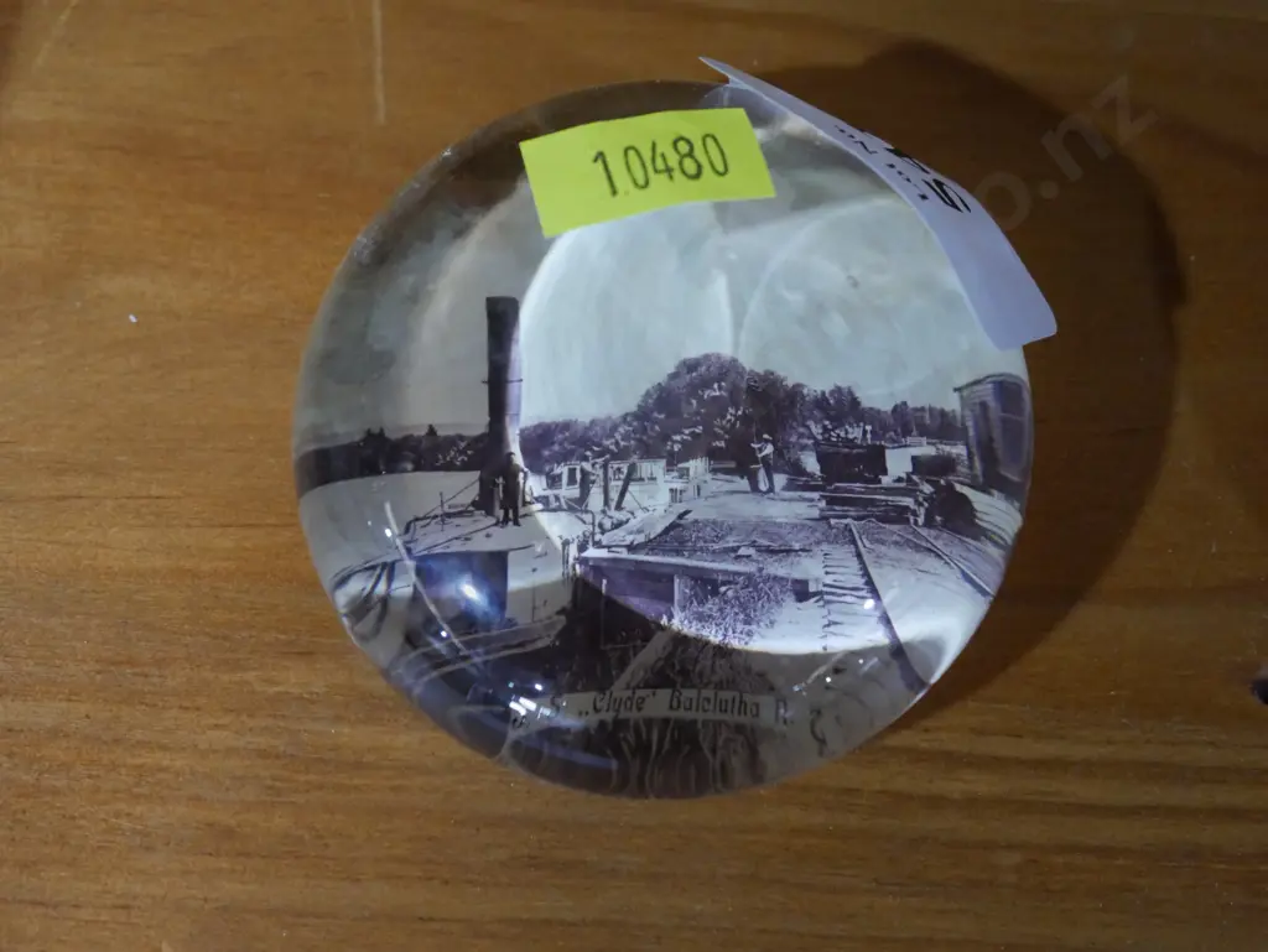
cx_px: 634
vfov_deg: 22.3
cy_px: 476
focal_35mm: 66
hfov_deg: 29.4
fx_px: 2419
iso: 3200
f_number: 5.4
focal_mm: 33
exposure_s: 1/80
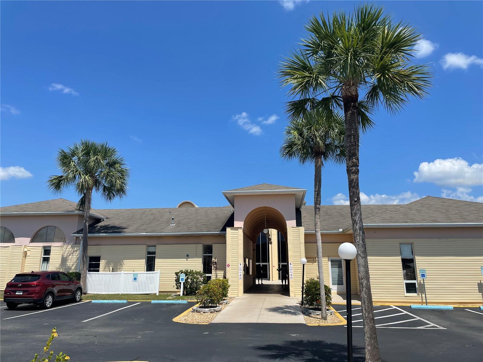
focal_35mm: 26
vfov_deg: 53.1
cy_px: 181
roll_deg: -0.1
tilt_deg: +14.3
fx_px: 363
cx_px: 242
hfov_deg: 67.3
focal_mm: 4.2
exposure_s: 1/4651
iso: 32
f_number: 1.6
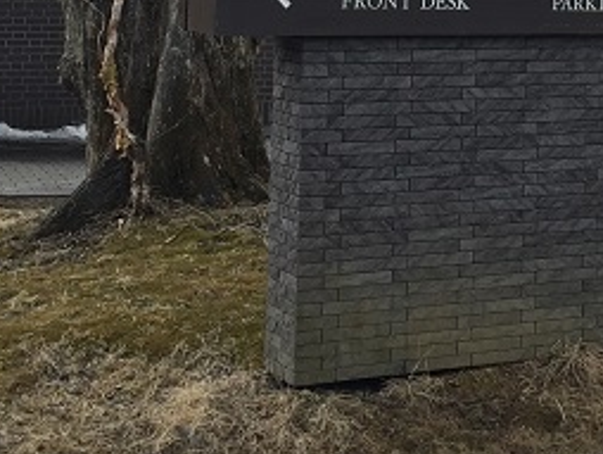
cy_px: -160
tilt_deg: +4.1
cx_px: 438
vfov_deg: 15.1
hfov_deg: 20.9
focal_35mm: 93
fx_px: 1622
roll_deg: -1.8
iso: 32
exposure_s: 1/898
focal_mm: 4.15
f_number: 2.2
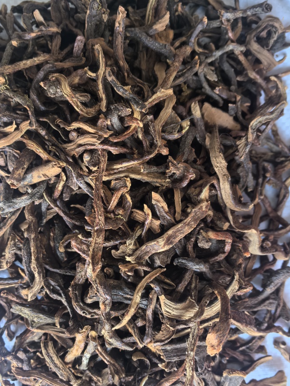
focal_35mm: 33
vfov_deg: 55.3
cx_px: 124
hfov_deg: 42.8
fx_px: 369
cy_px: 201
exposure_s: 1/100
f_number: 2
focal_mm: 5.75
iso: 160
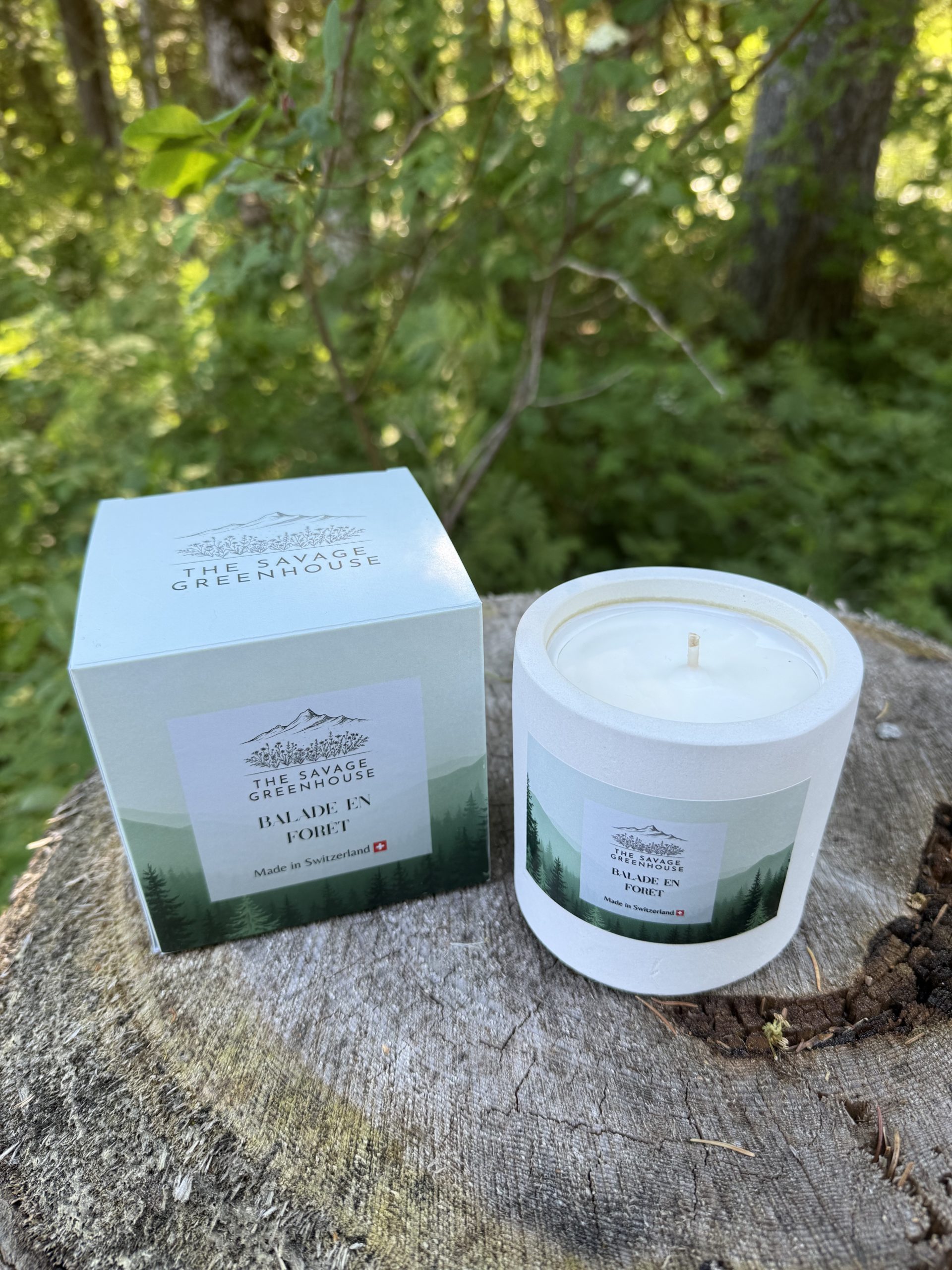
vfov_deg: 71.6
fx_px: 880
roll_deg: +3.1
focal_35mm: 24
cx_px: 476
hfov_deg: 56.8
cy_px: 635
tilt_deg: -33.7
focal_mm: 6.76
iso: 50
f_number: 1.78
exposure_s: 1/121
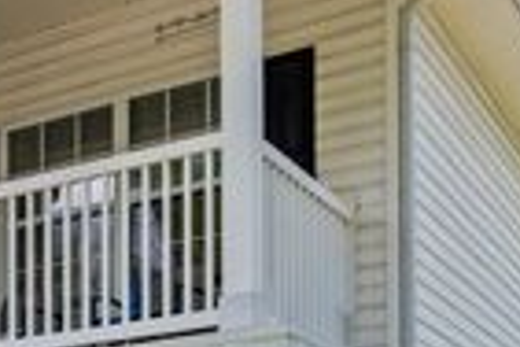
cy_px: 578
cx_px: -74
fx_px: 1127
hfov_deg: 24.0
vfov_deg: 15.6
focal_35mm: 78
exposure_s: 1/800
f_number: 2.8
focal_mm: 8.38
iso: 110
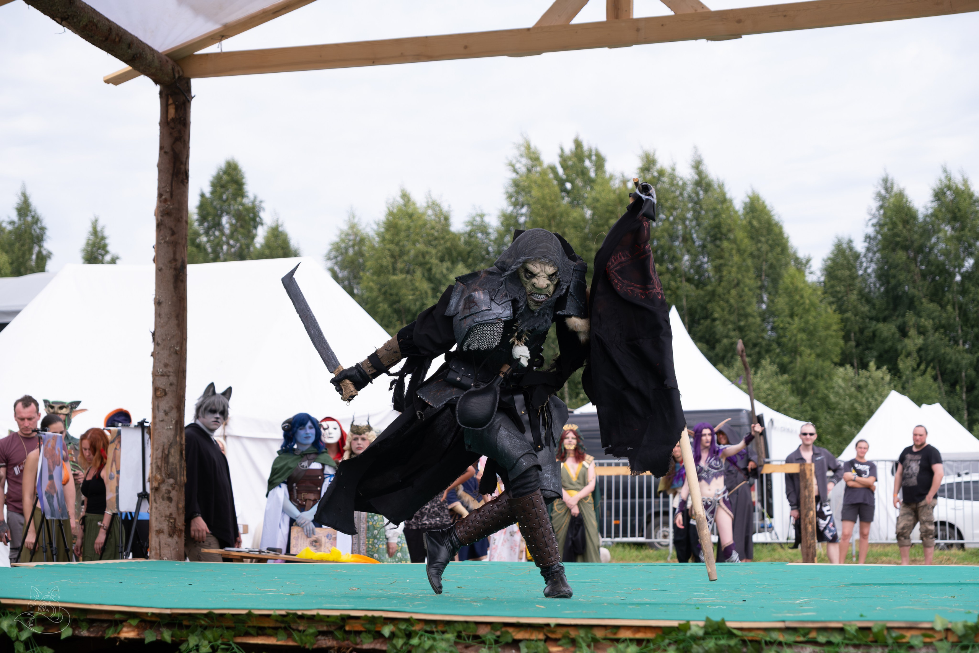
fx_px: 1795
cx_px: 490
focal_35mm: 66
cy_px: 326
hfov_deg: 30.5
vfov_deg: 20.6
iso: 160
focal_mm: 44.1
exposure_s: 1/1000
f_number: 3.2
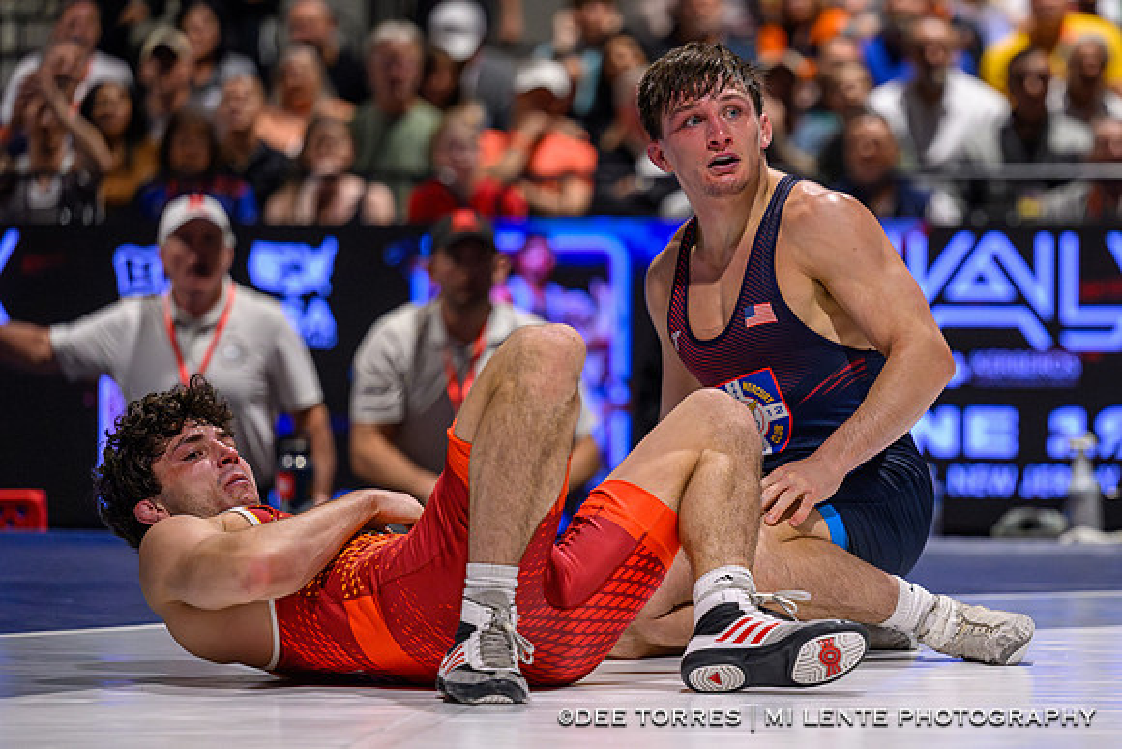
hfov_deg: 10.4
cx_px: 714
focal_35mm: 198
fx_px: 6158
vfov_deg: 7.0
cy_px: 417
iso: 6400
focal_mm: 150
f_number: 2.8
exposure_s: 1/640
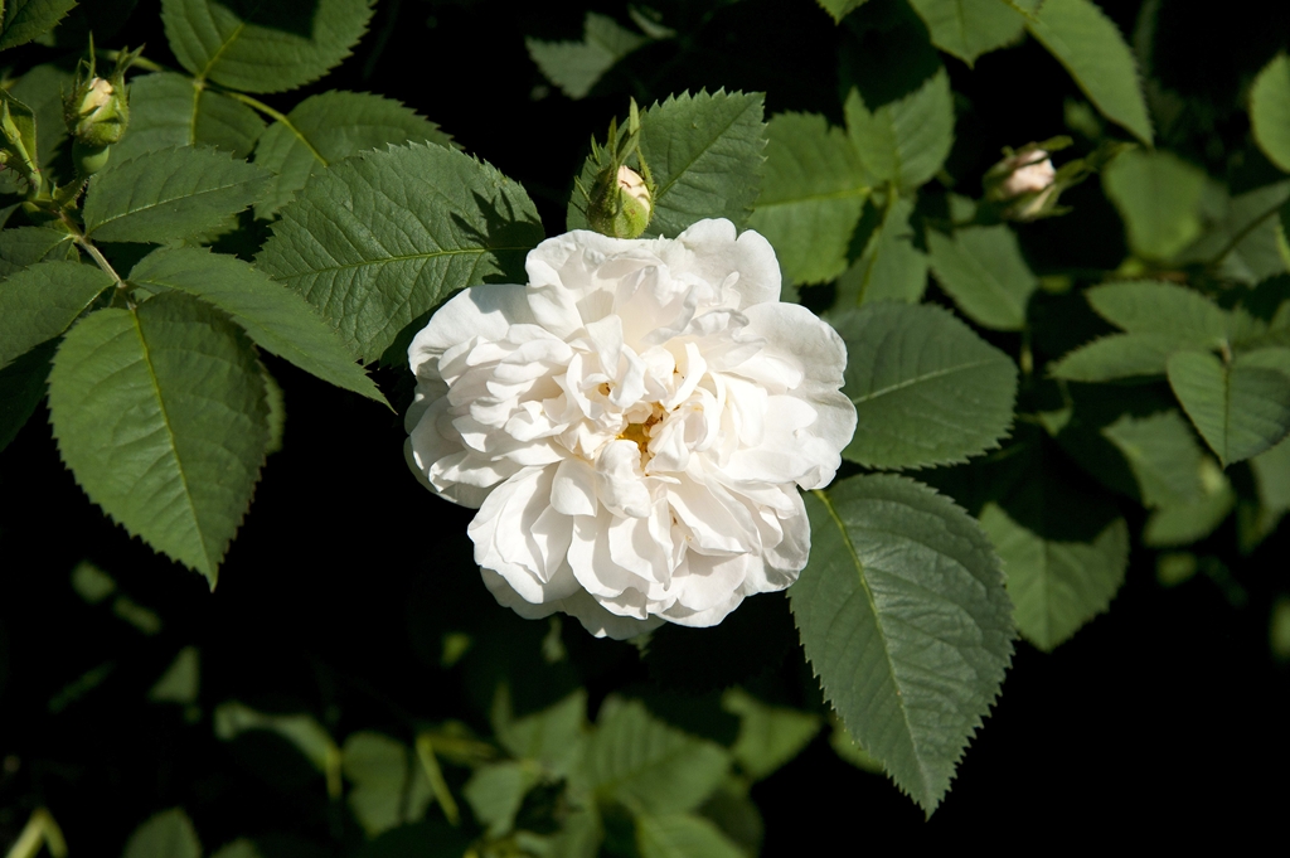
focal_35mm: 120
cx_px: 645
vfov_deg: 11.4
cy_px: 429
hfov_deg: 17.1
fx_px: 4296
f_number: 9
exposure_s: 1/1000
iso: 320
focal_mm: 120
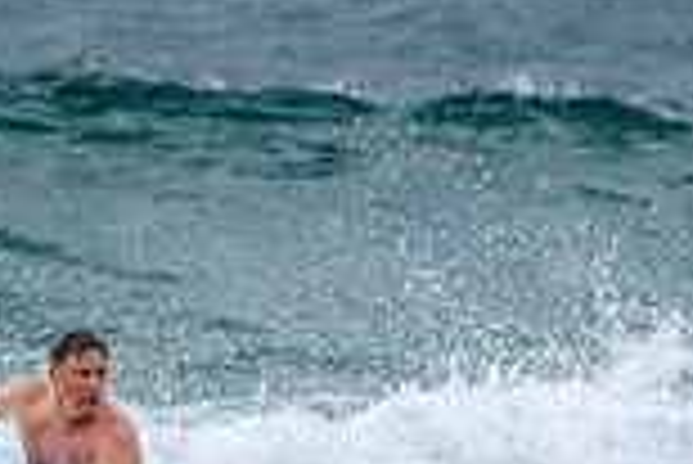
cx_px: 602
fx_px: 59171
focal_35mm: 3071
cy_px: 719
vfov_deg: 0.4
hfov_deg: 0.7
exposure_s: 1/2000
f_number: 11
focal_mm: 800
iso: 2500
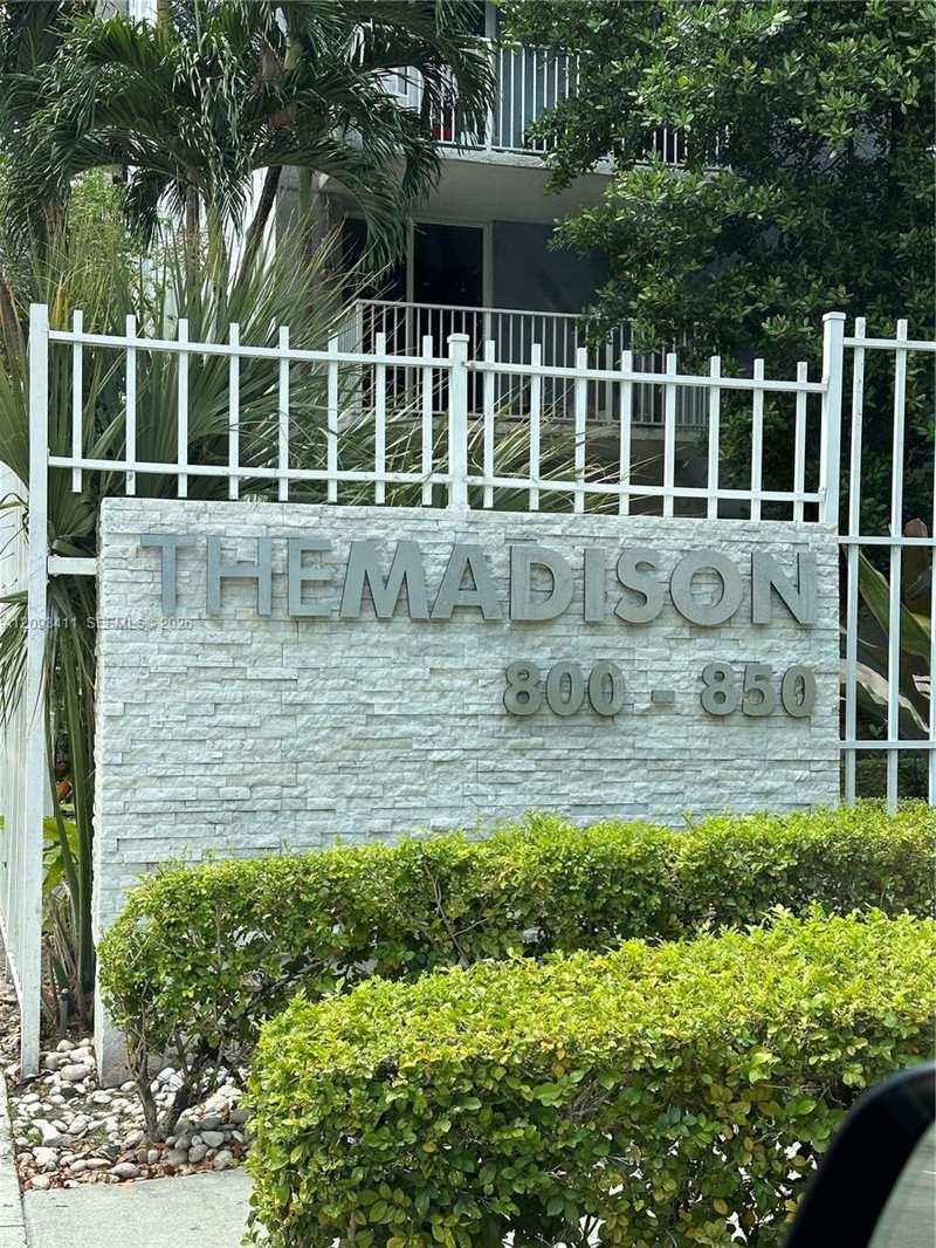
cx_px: 468
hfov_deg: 30.3
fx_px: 1730
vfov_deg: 39.6
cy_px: 624
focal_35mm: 48
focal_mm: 6.86
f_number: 1.78
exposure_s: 1/779
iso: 64
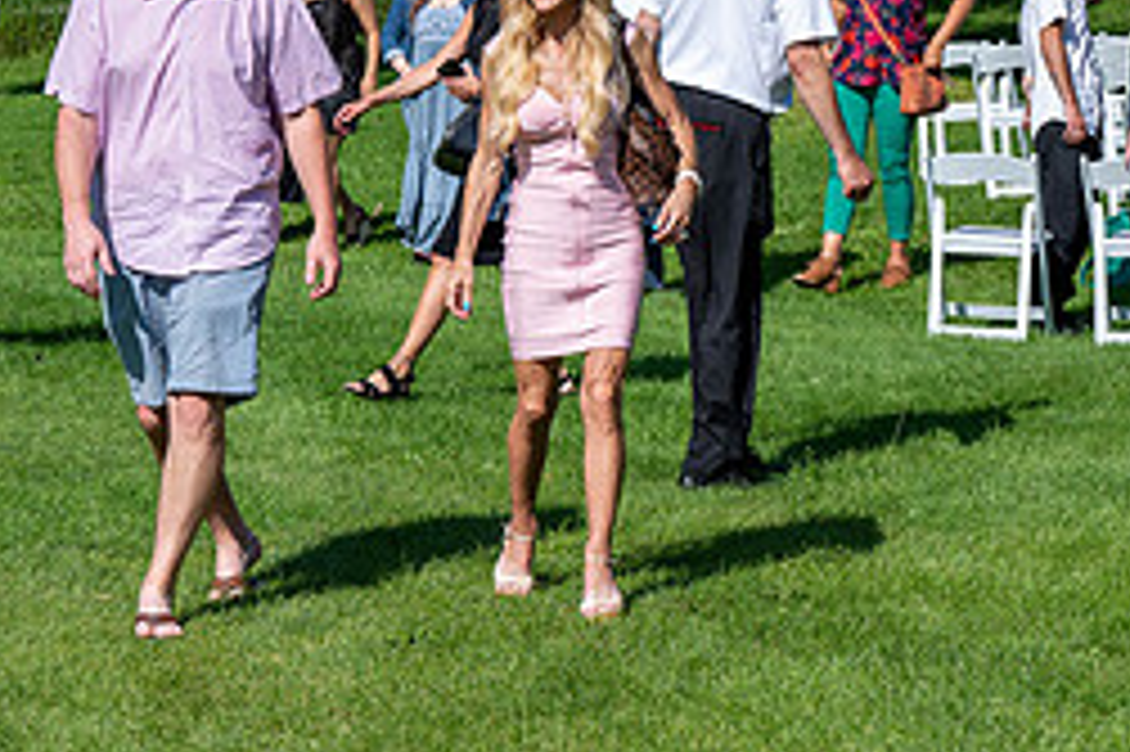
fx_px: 5081
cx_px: 648
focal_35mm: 162
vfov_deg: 8.4
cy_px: -27
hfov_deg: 12.7
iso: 100
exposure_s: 1/400
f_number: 7.1
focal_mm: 70
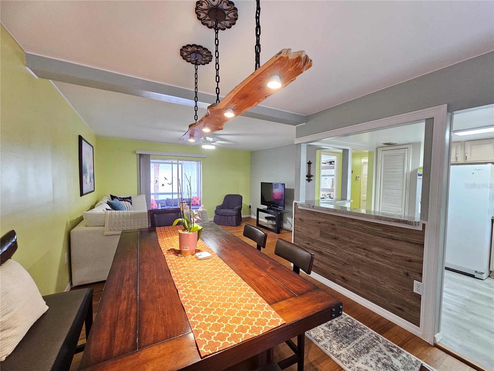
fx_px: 186
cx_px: 247
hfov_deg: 106.2
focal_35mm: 13
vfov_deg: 89.9
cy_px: 186
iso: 400
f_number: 2.2
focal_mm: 2.2
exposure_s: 1/40
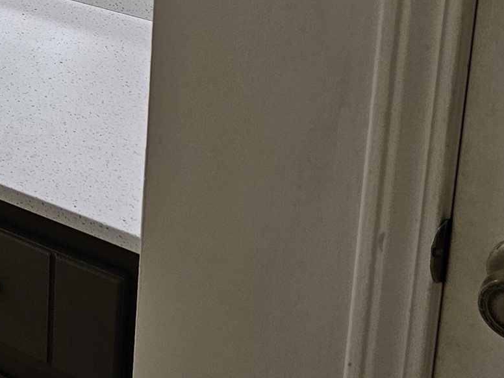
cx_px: -370
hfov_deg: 17.8
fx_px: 1325
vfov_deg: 14.9
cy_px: -209
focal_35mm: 91
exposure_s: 1/120
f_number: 1.7
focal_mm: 6.3
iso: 100
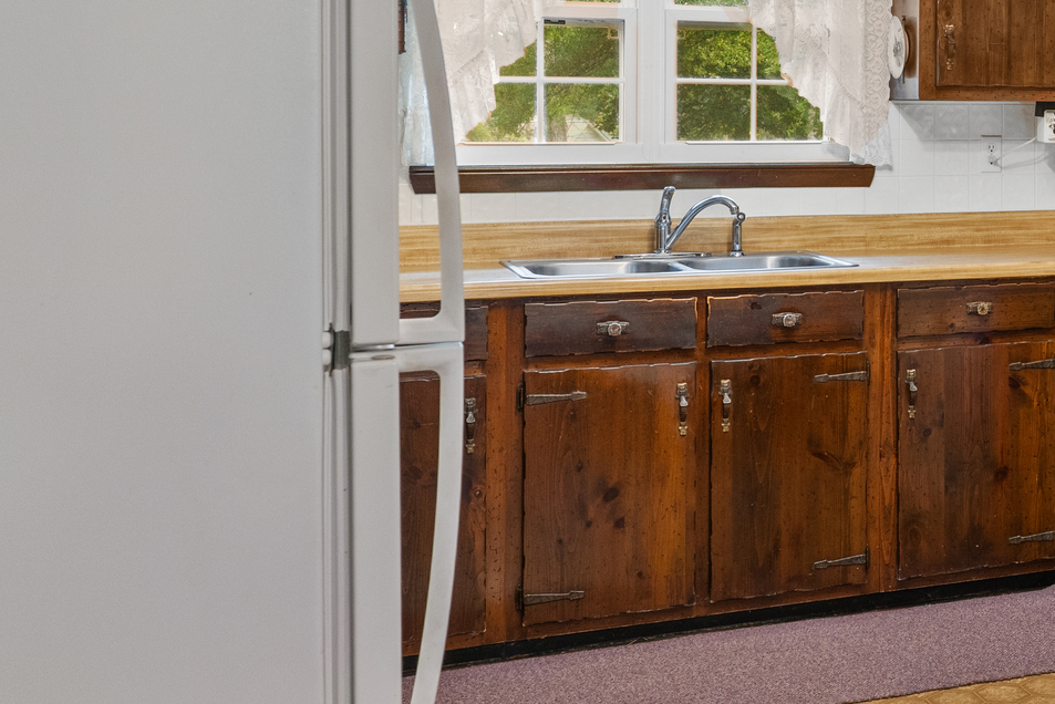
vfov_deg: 23.0
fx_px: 1700
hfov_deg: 30.2
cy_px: 120
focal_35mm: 58
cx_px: 1212
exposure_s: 1/1.67
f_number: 7.1
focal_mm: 18
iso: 640
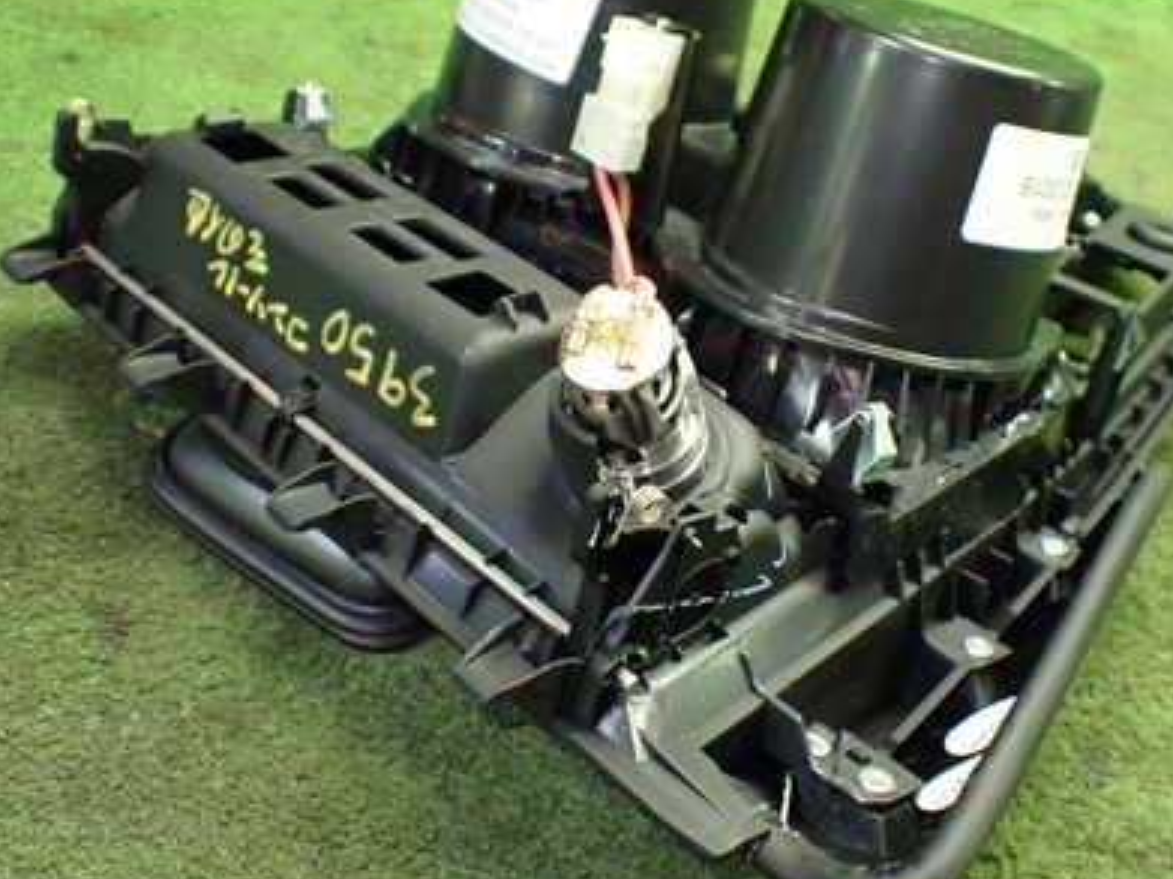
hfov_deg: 41.2
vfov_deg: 31.5
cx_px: 597
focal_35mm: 46
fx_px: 1558
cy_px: 393
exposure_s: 1/60
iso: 800
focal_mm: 5.4
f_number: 2.3
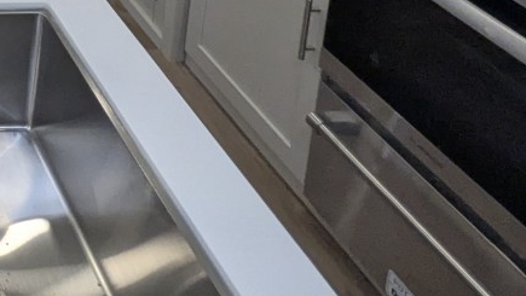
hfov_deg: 27.4
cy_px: -329
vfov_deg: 15.8
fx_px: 781
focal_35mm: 56
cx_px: -238
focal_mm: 2.35
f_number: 2.2
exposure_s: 1/178
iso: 234
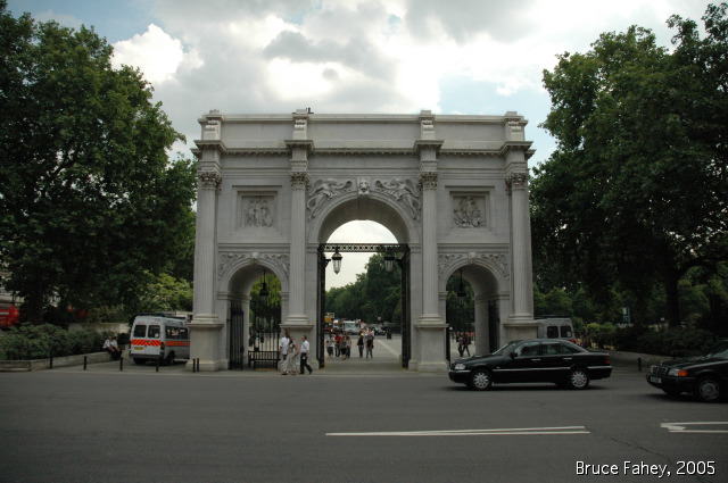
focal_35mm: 27
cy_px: 242
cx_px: 364
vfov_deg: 47.8
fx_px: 545
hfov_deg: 67.4
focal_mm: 18
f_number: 3.5
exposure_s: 1/4000
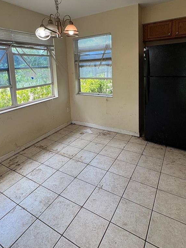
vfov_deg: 74.4
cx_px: 86
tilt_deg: -7.3
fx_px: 158
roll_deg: +1.6
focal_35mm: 22
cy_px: 86
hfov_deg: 61.0
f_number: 2.2
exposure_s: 1/120
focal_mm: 2.22
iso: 100
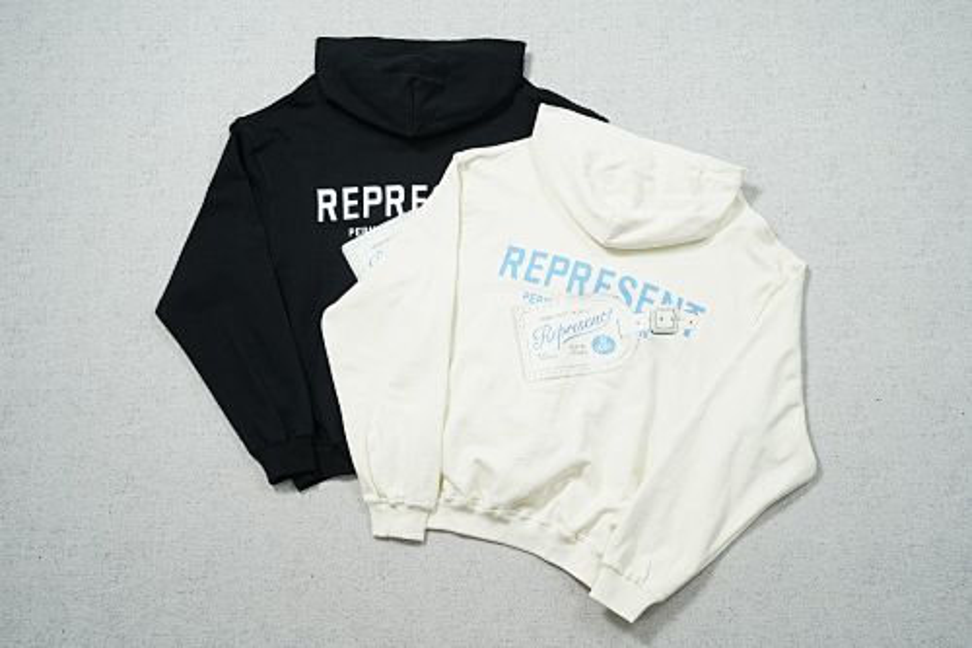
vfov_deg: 37.8
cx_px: 486
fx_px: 945
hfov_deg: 54.5
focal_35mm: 35
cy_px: 324
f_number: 10
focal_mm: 35
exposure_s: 1/100
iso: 1600
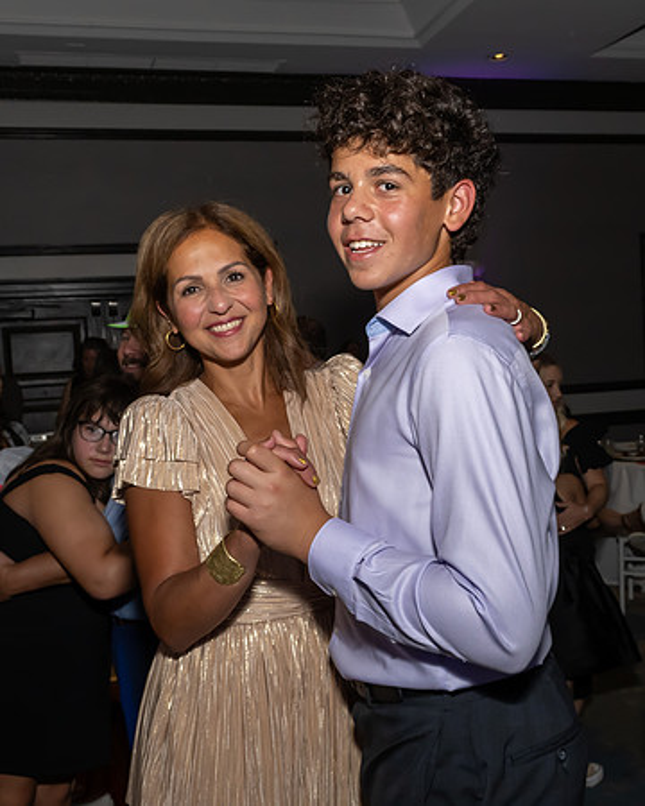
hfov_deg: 39.8
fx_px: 892
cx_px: 323
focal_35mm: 37
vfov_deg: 48.6
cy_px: 380
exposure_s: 1/250
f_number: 7.1
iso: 1000
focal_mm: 17
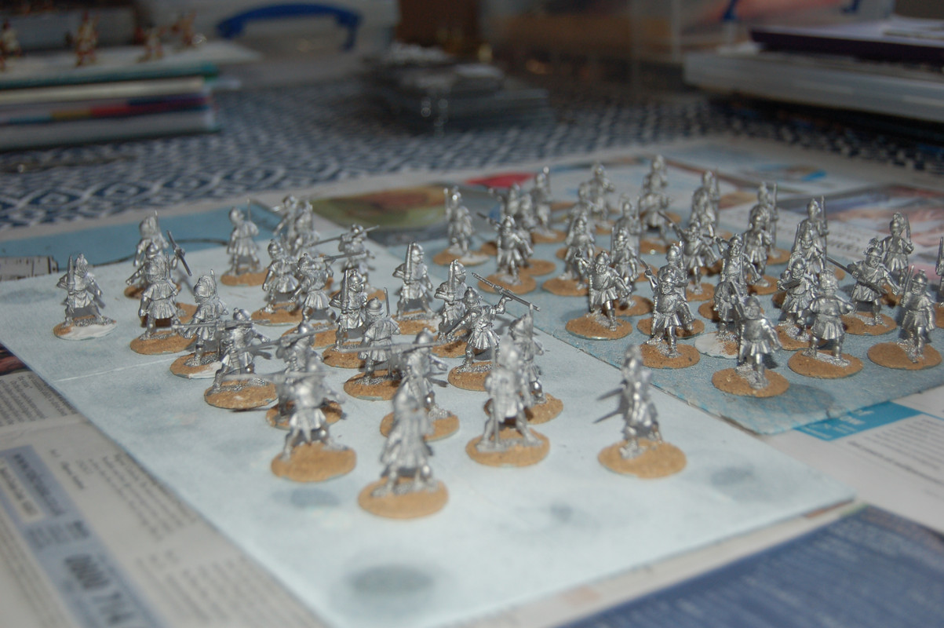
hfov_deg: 41.1
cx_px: 472
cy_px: 314
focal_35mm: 48
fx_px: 1258
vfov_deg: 28.0
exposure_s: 1/60
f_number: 4.5
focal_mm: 32
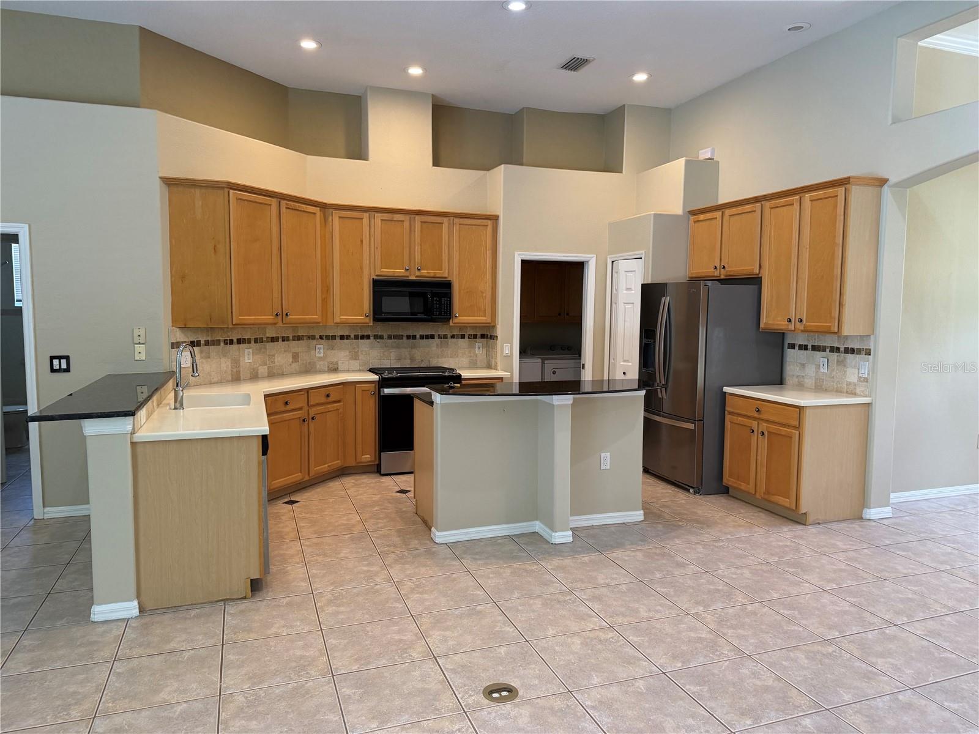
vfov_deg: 56.8
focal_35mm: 24
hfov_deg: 71.6
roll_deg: -2.0
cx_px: 490
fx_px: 679
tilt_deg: -5.4
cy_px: 367
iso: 320
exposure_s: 1/120
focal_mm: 6.76
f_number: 1.78
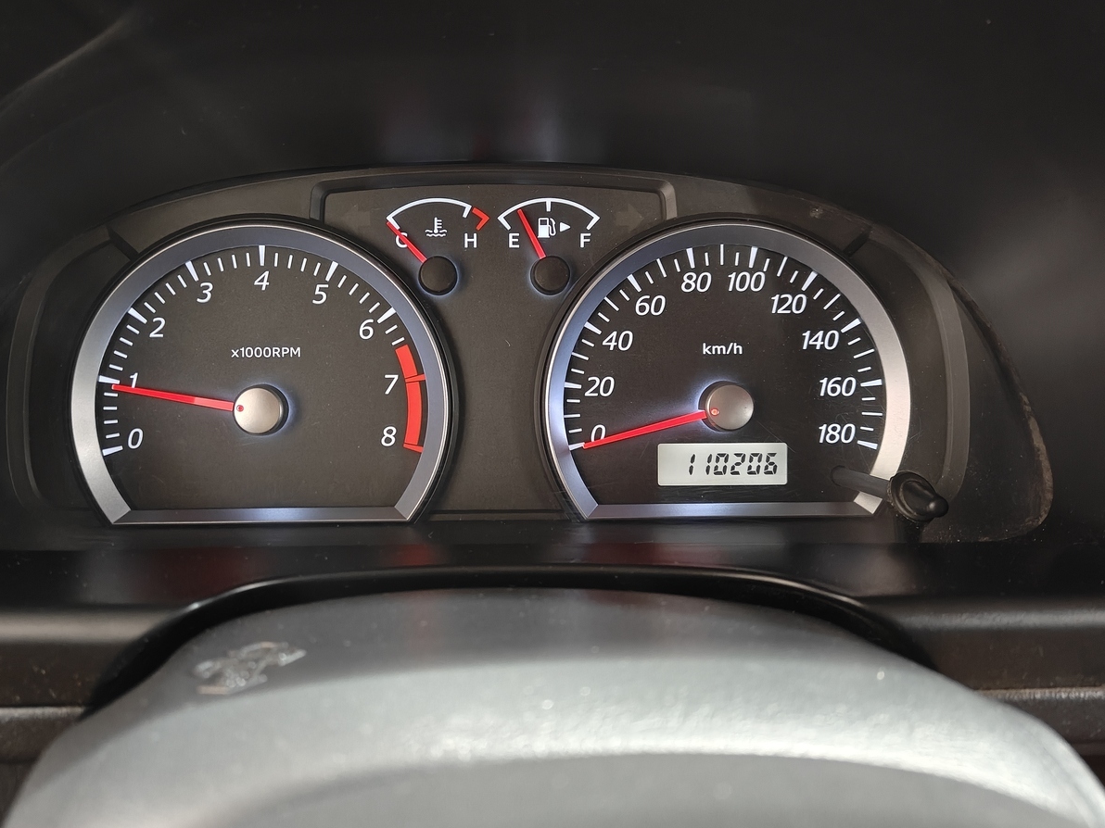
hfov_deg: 61.4
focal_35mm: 29
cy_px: 387
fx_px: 926
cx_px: 469
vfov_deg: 48.2
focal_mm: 5.59
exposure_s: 1/20
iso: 2500
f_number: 1.8
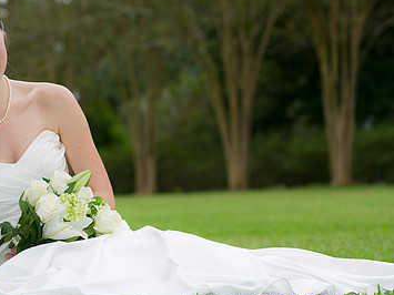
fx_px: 2412
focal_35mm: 212
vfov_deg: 7.0
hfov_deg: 9.3
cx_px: 101
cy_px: 125
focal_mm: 135
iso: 400
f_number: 4.5
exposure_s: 1/250
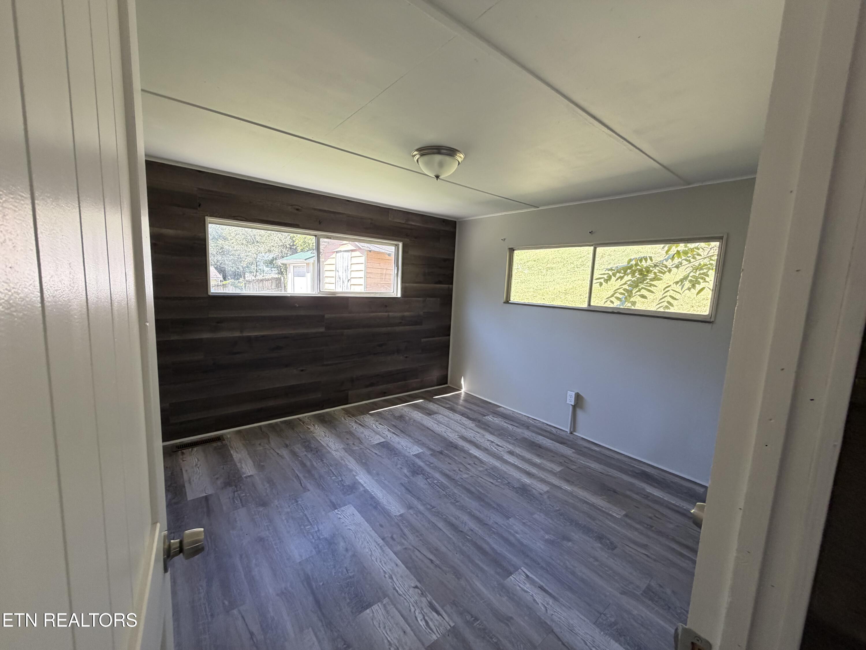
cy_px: 325
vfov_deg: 85.7
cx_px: 433
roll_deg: -2.4
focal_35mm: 14
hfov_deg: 102.1
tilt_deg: -8.2
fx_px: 350
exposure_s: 1/121
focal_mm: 2.22
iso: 125
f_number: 2.2
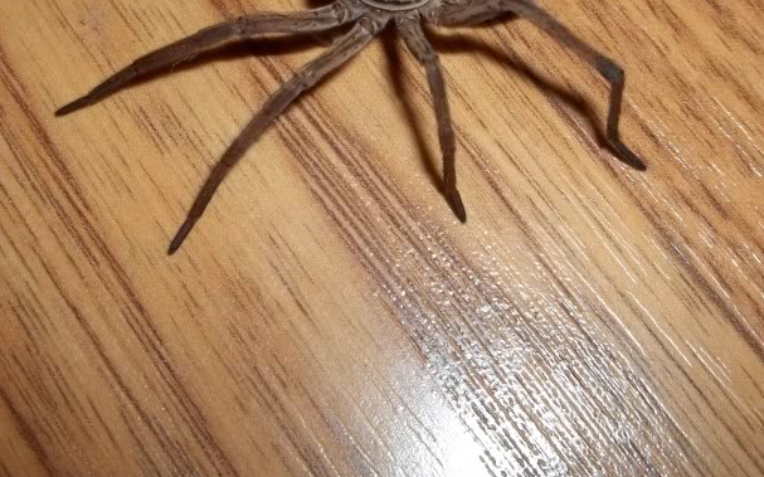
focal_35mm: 59
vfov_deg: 21.2
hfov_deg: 34.4
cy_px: 3
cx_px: 461
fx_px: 1228
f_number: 3.3
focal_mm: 5.9
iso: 64
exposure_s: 1/30
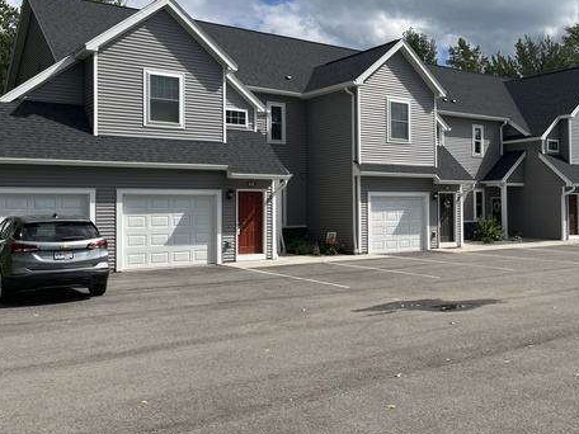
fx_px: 636
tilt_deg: +1.7
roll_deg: +0.6
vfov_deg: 37.7
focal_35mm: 38
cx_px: 418
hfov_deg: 47.5
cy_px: 188
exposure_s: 1/4854
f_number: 1.6
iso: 50
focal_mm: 5.1
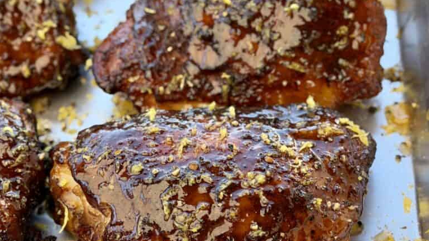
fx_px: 796
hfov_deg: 30.2
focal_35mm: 70
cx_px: 214
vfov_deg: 17.2
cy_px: 87
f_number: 1.78
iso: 80
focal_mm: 6.76
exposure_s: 1/534
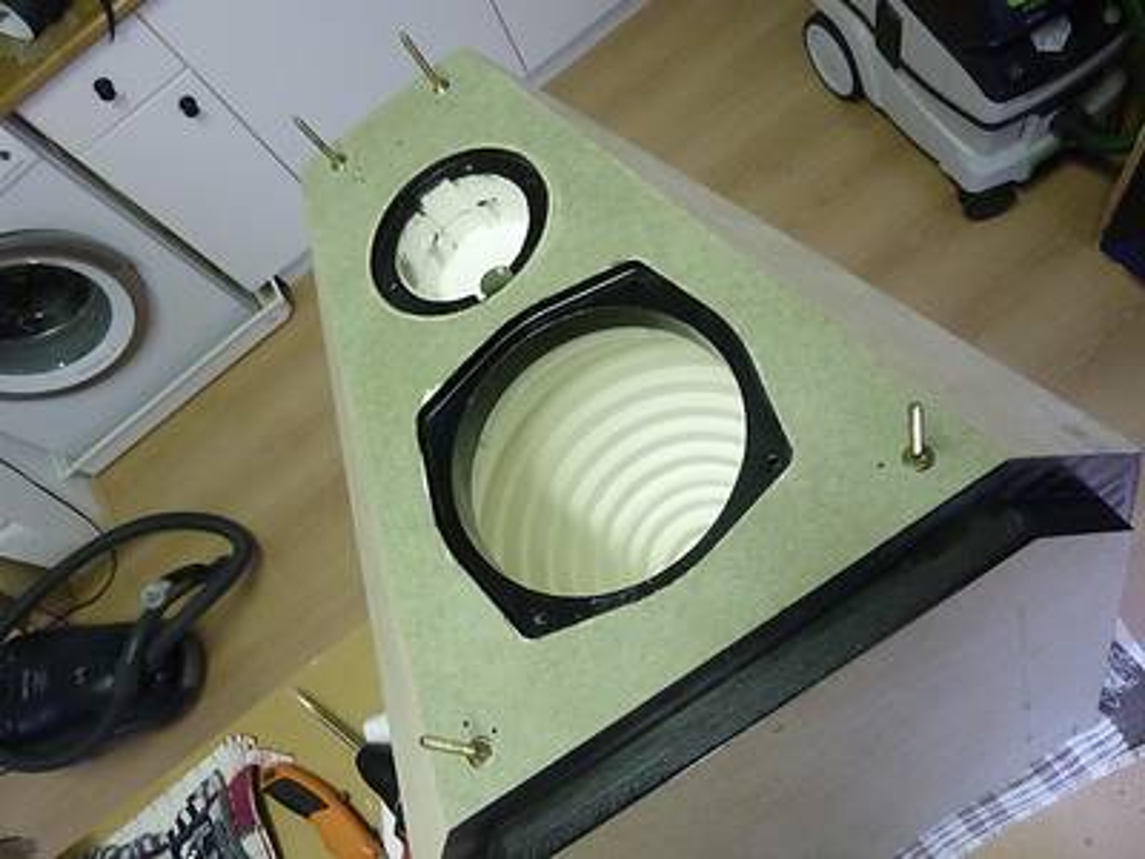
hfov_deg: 69.4
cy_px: 430
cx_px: 572
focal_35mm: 25
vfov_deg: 54.9
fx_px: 827
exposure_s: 1/30
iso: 400
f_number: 3.3
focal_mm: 4.1
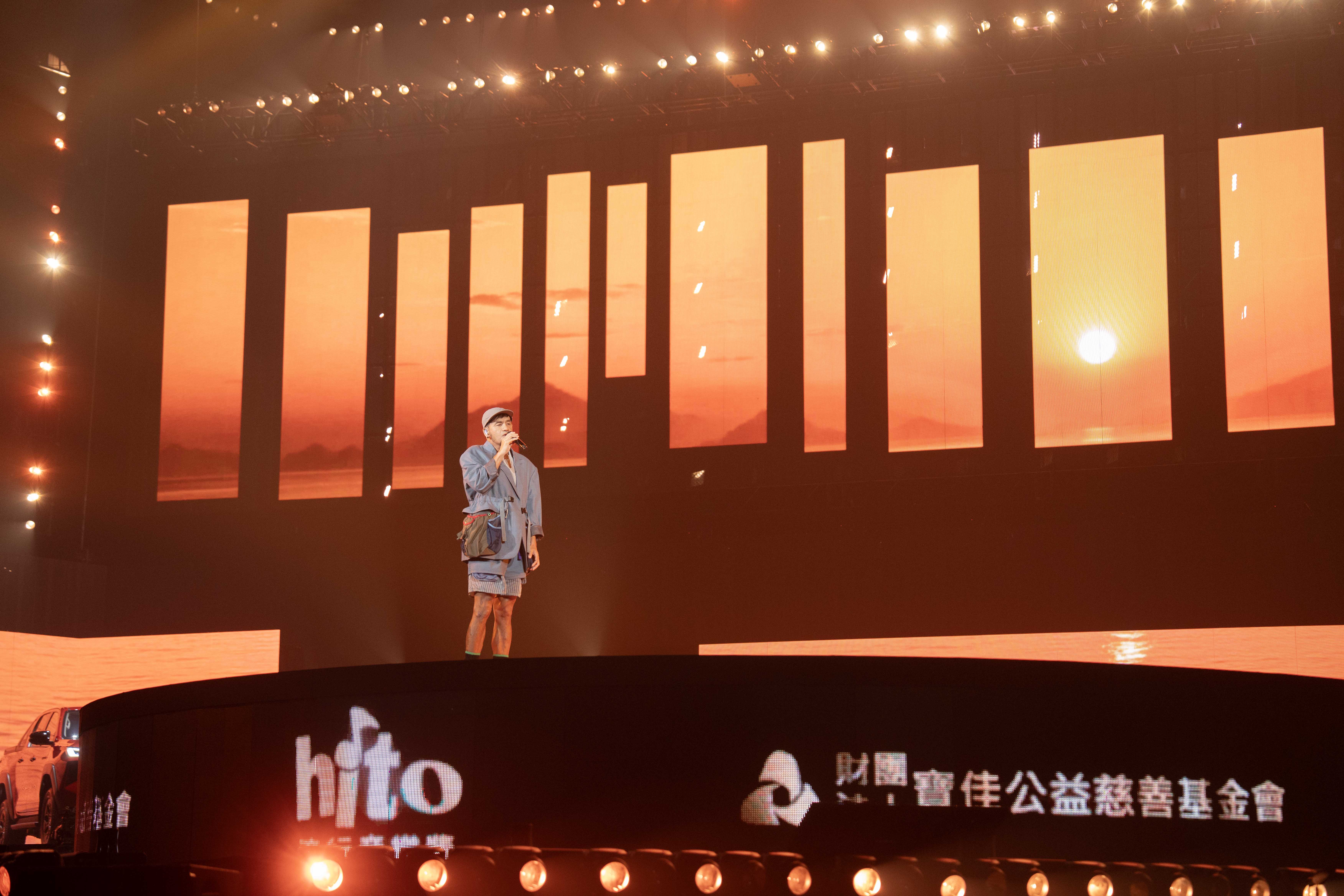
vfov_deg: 19.5
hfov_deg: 28.8
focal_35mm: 70
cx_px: 672
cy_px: 448
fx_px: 2613
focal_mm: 70
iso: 1600
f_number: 2.8
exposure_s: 1/200
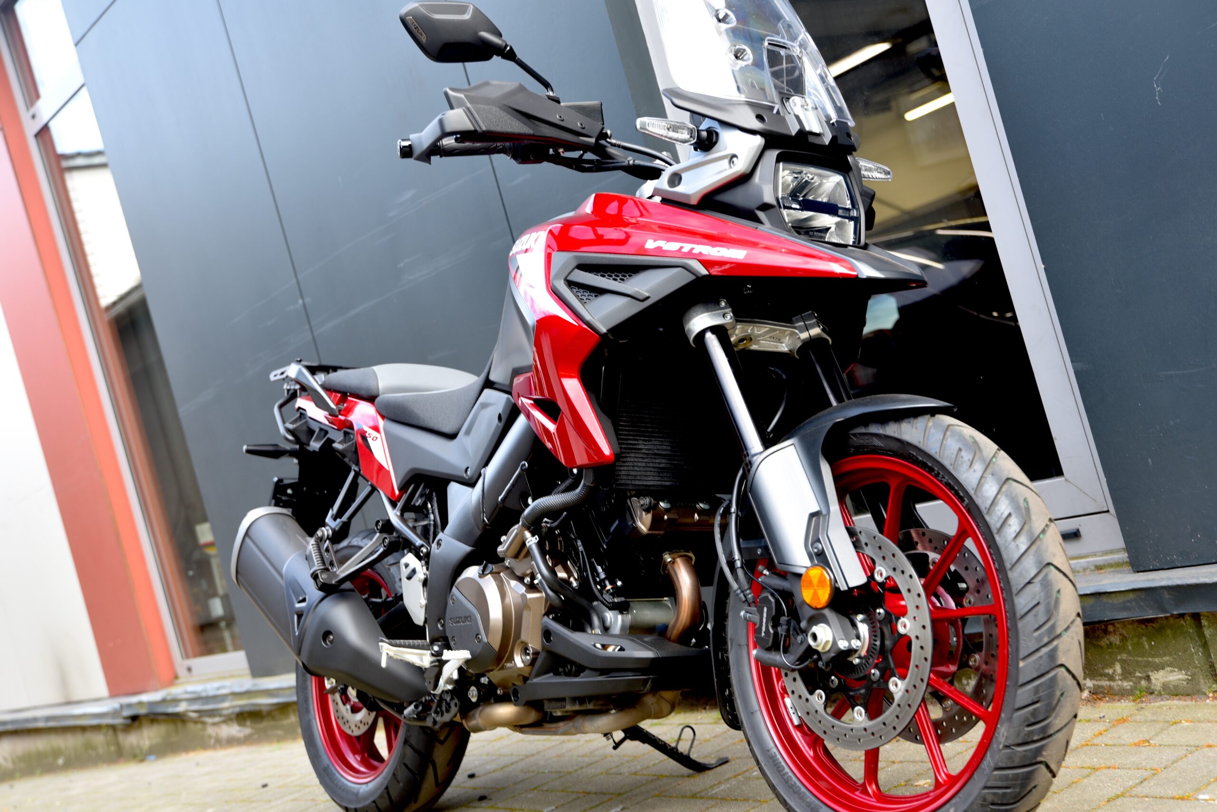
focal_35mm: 50
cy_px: 406
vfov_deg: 27.0
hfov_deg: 39.6
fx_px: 1691
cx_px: 608
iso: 100
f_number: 4
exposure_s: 1/60
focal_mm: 50
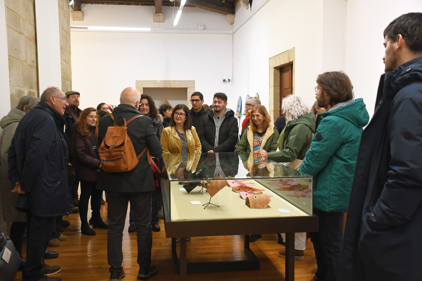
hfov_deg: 49.6
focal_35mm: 39
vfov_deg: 34.2
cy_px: 140
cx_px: 211
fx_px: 457
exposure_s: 1/30
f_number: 3.8
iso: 800
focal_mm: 26
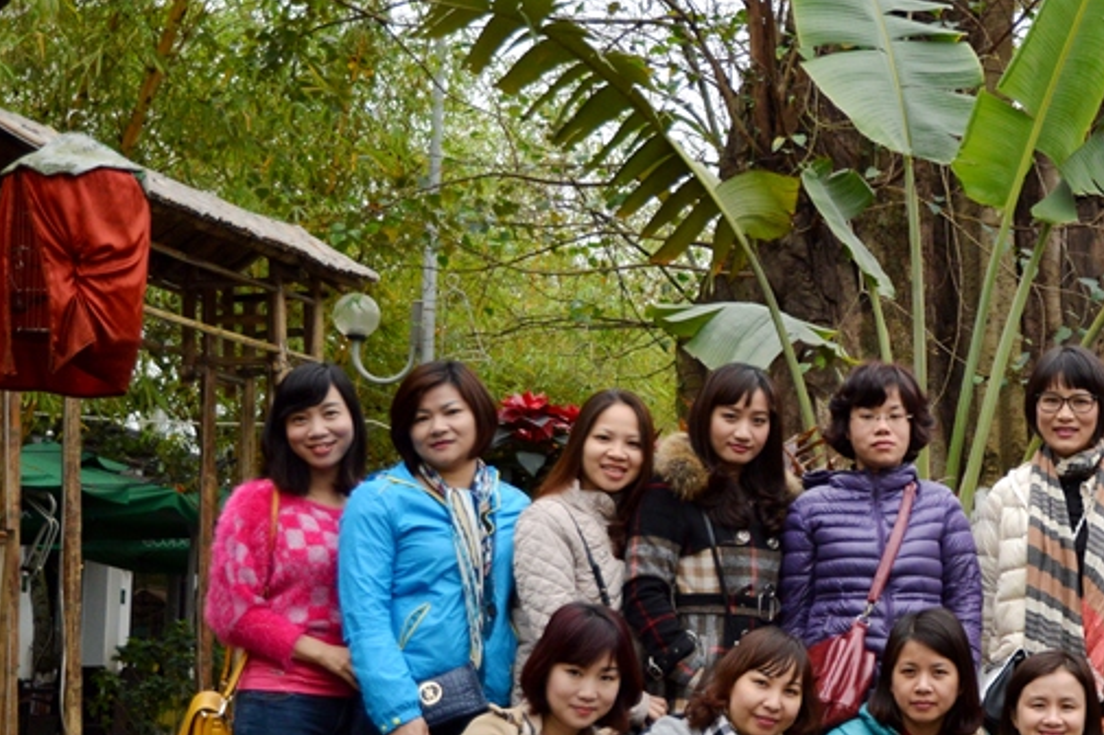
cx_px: 1087
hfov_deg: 26.4
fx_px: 2237
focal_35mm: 73
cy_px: 458
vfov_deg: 18.6
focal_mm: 24
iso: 400
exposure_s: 1/320
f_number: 4
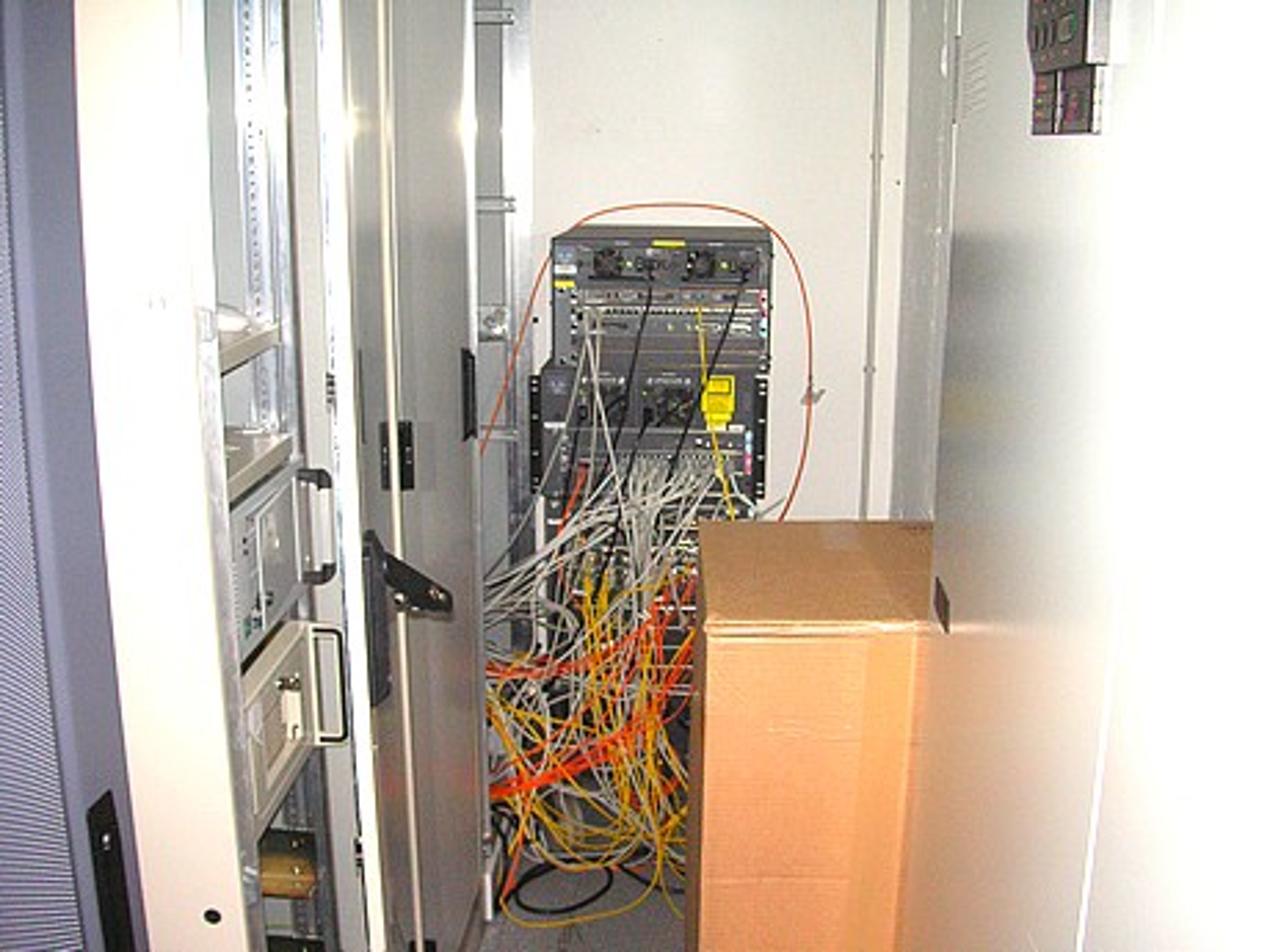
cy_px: 476
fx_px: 1357
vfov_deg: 38.7
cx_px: 635
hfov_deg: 50.1
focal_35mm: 37
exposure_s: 1/45
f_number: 2.8
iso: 160
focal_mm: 6.1
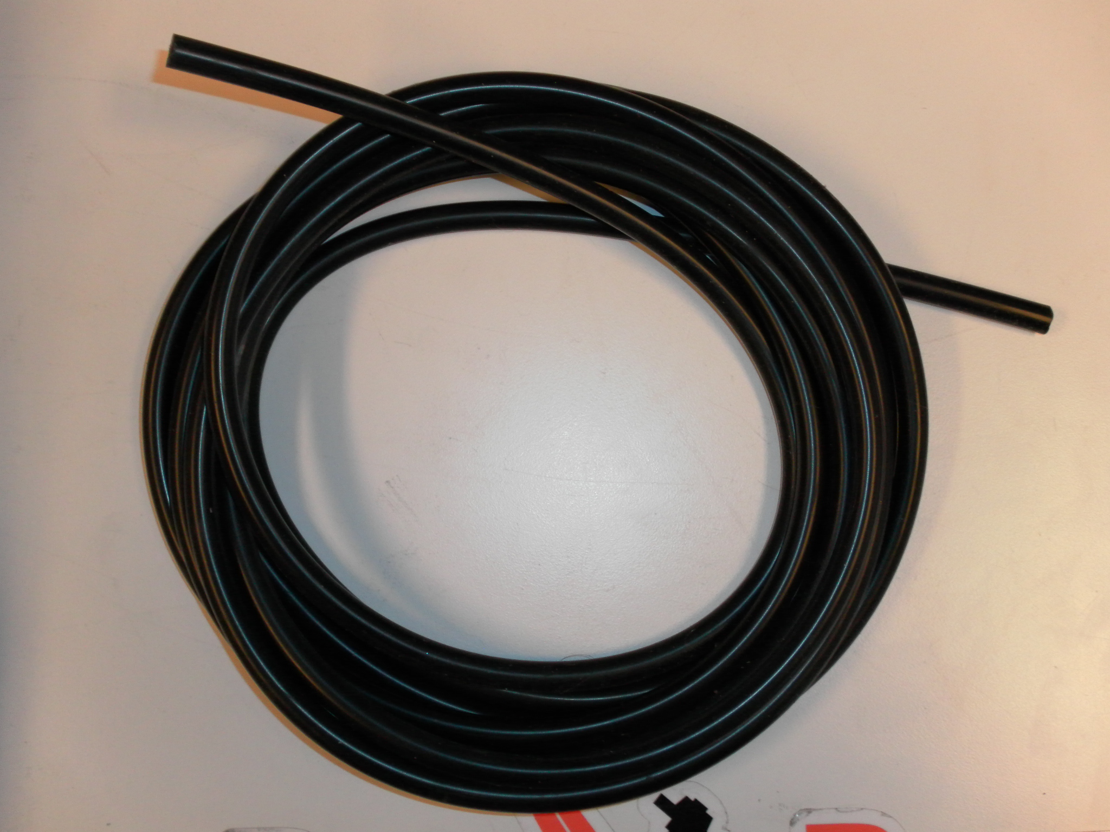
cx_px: 555
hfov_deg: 47.9
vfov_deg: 36.8
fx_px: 1251
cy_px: 416
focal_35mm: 39
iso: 200
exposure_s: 1/60
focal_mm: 6.9
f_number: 3.9
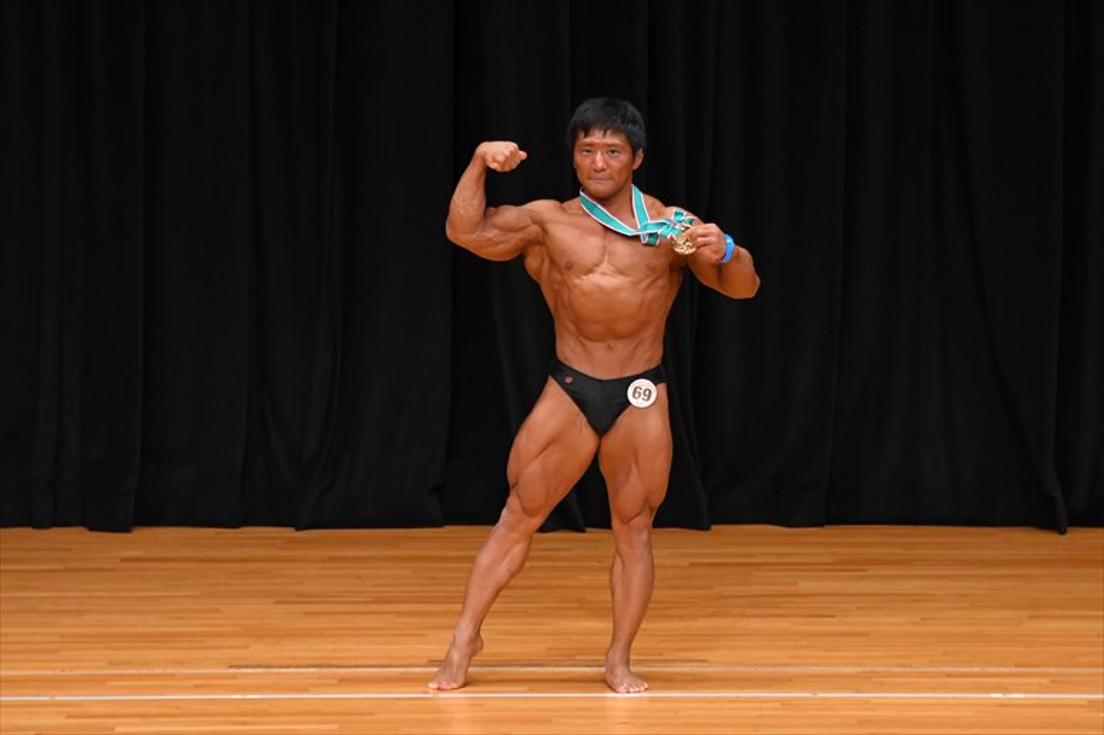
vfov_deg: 4.8
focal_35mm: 285
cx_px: 552
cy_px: 368
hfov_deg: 7.2
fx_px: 8736
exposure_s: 1/400
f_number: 5.6
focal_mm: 190
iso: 3200
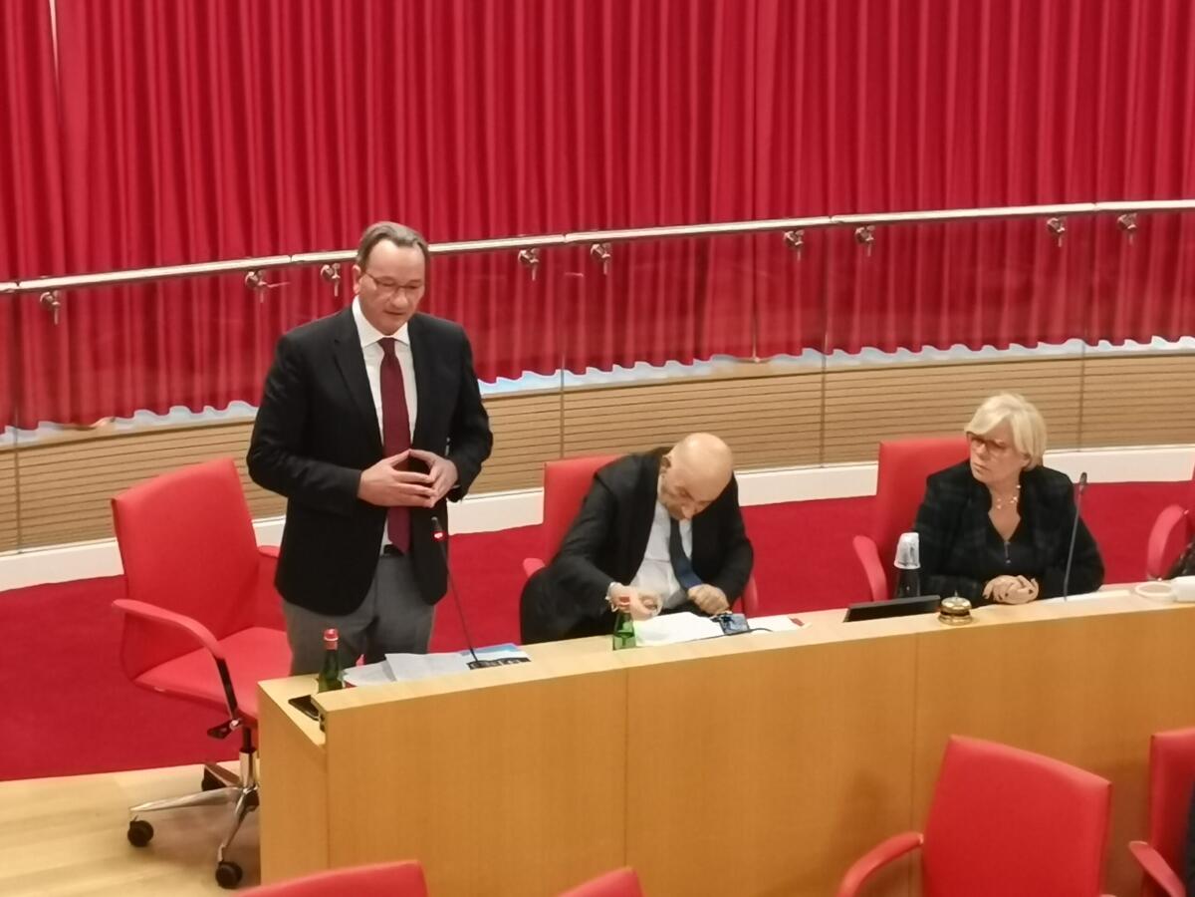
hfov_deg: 18.9
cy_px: 448
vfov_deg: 14.2
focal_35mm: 104
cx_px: 598
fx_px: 3590
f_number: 1.8
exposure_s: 1/50
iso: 250
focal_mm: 4.75
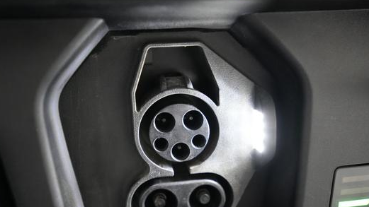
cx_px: 194
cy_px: 142
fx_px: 352
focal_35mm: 36
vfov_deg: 32.5
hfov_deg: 55.3
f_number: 2.8
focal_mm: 28
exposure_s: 1/160
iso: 6400
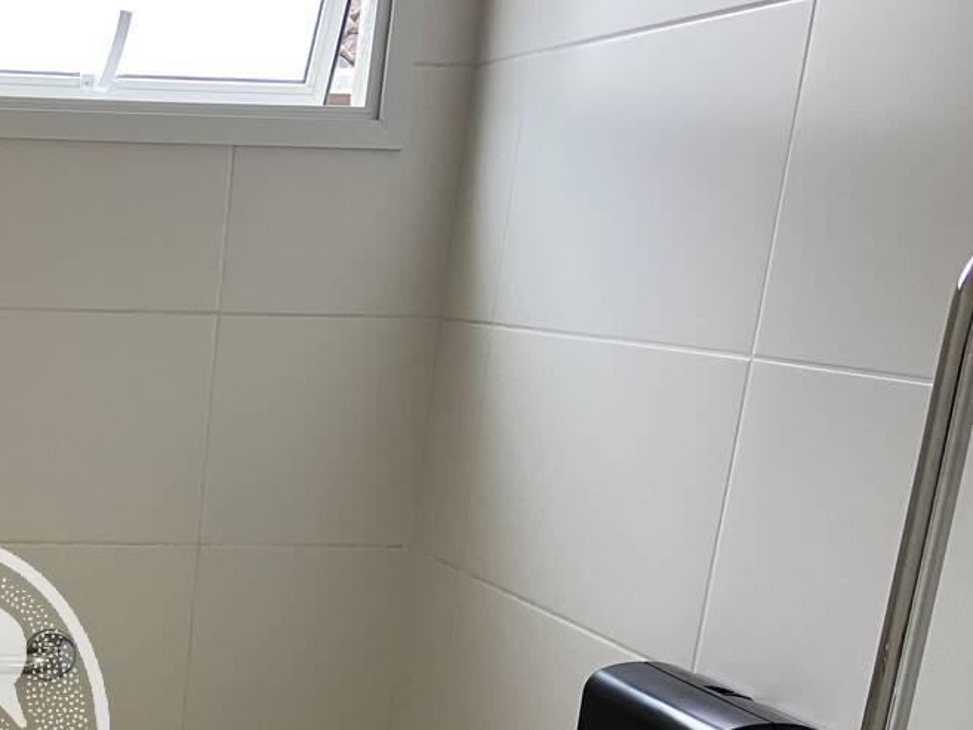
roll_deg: -1.5
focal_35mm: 57
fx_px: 1602
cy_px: 739
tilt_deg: -19.7
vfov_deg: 24.4
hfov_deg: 30.5
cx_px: -74
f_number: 1.8
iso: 125
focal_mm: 4.25
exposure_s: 1/69
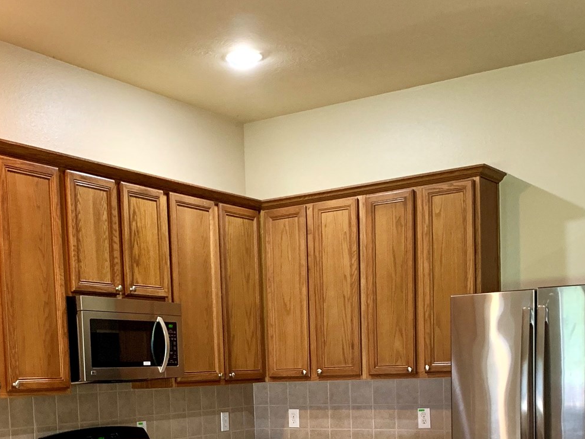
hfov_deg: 35.4
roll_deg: +2.0
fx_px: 913
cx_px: 236
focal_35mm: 54
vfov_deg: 25.7
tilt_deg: -2.6
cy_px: 434
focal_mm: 4.25
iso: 250
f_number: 1.8
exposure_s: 1/60
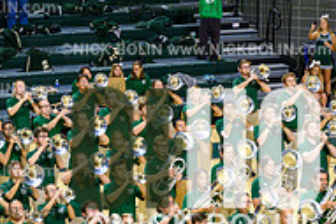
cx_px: 195
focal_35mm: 213
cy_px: 172
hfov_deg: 9.7
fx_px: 1986
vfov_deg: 6.4
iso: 3200
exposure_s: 1/500
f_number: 4.5
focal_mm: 70
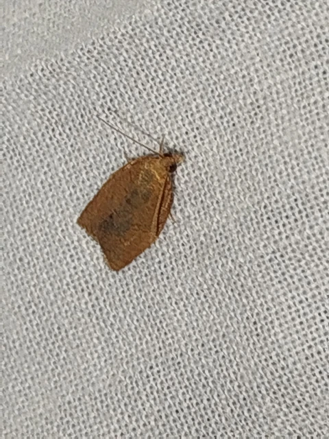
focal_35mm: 182
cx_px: 164
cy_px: 220
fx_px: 2306
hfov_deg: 8.2
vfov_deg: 10.9
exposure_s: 1/50
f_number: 1.7
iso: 80
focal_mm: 5.31
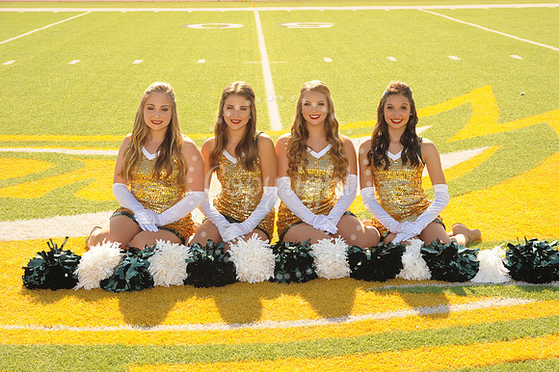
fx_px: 1164
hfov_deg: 27.0
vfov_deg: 18.2
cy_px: 186
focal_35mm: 75
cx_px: 280
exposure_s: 1/125
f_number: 10
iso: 200
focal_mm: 75
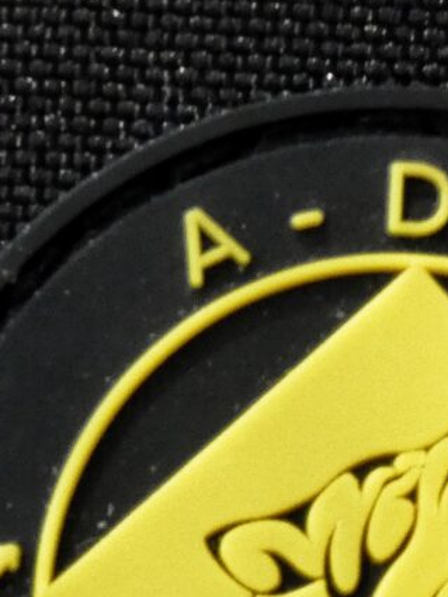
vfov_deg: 5.6
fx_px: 6106
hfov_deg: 4.2
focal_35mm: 354
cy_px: 553
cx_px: 393
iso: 400
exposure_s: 1/160
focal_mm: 17.5
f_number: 7.1
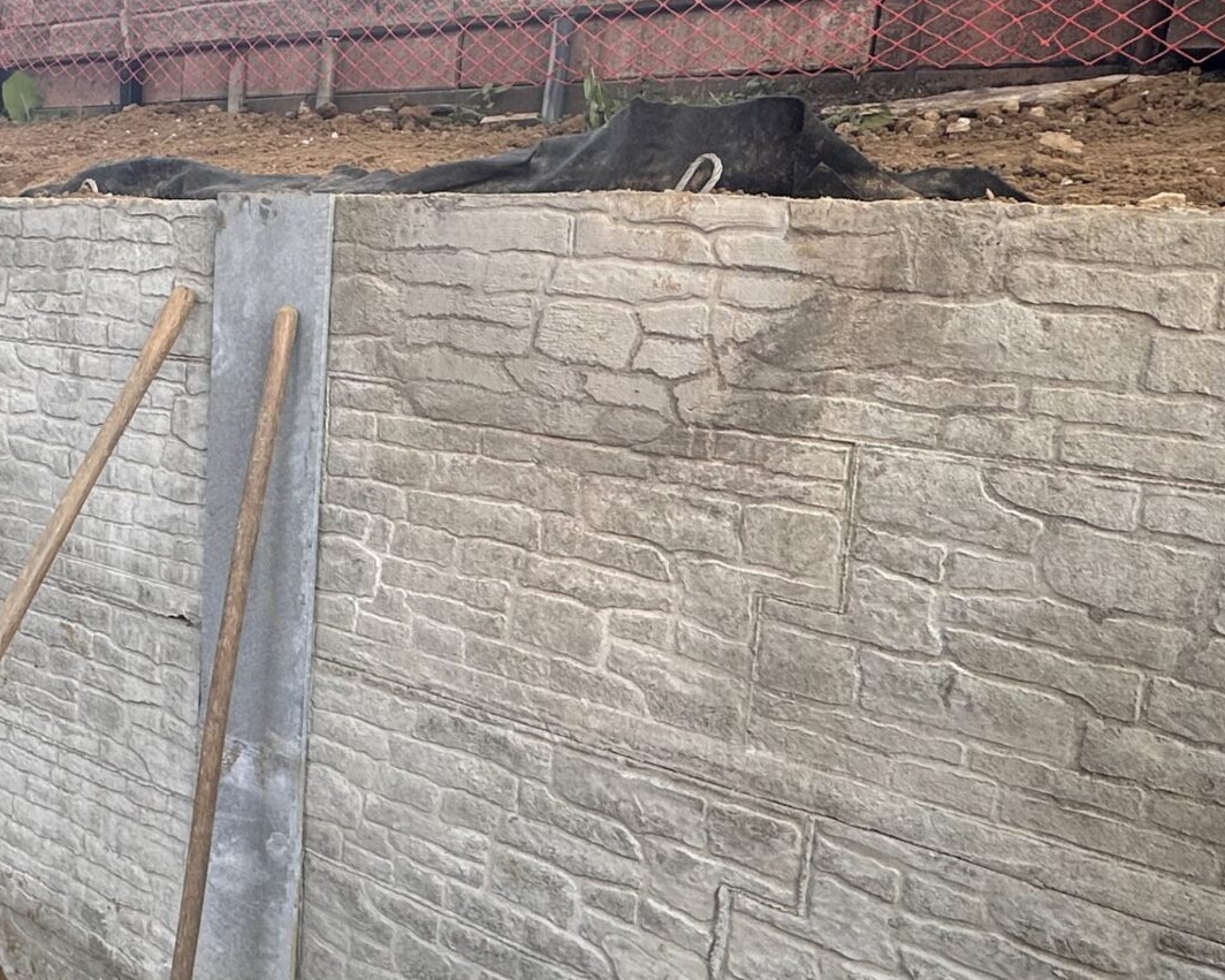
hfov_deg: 47.1
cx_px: 290
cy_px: 477
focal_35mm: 37
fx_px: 1341
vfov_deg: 40.1
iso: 40
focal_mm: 2.22
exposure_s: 1/99
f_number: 2.2
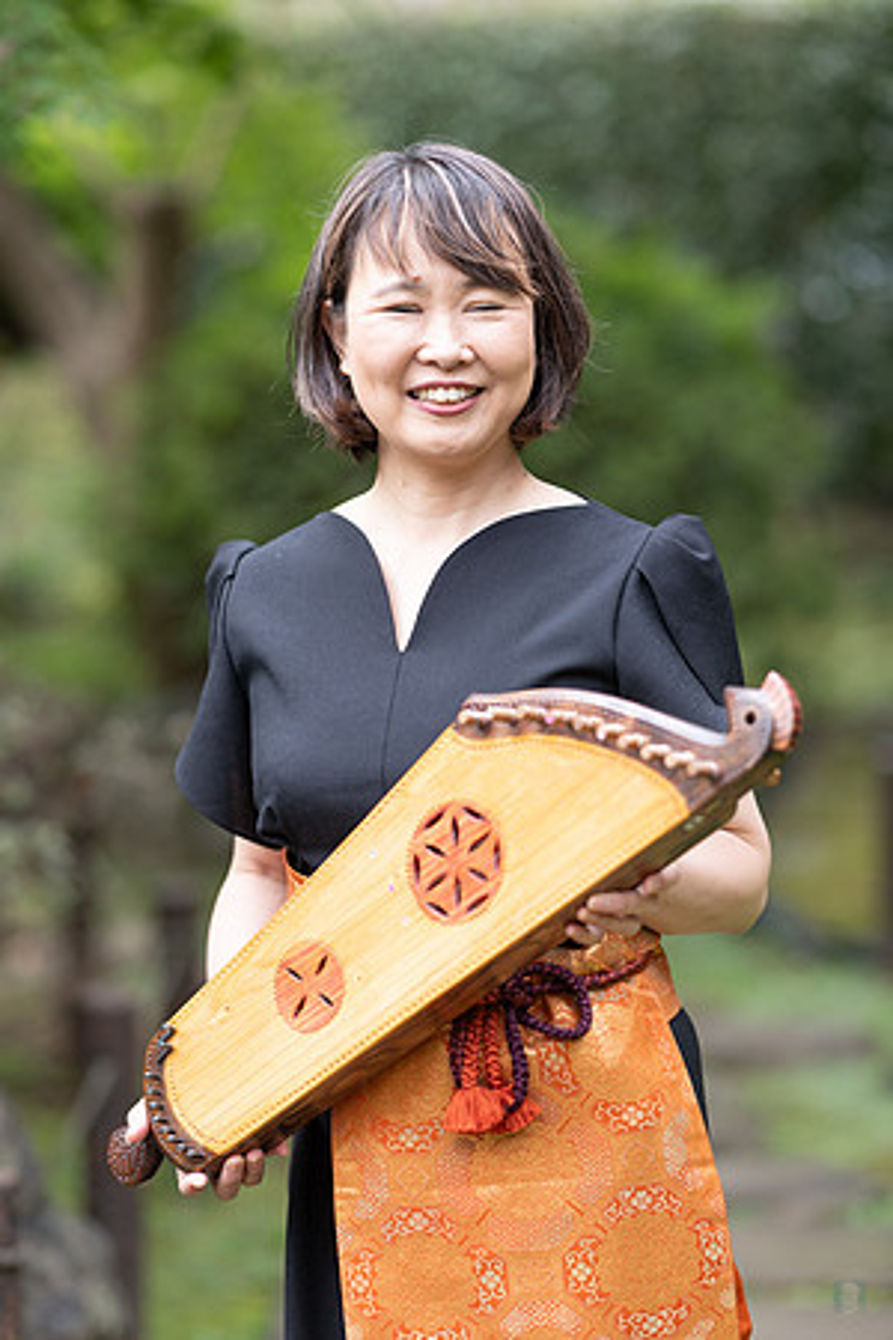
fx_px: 3907
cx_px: 446
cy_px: 670
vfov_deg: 19.5
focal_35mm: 105
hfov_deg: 13.0
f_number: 2.2
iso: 250
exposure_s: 1/250
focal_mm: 105
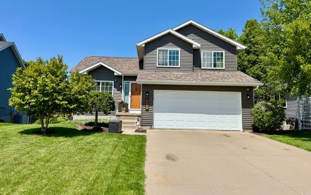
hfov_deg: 70.4
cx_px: 153
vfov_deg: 47.5
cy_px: 82
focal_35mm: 26
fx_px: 220
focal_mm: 6.76
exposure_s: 1/5714
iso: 80
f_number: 1.78
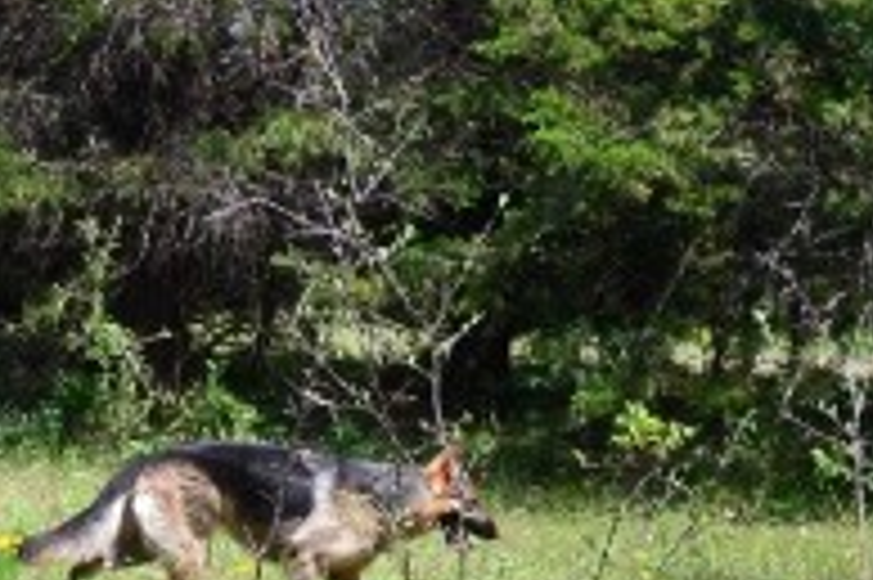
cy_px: 499
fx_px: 4749
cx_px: 279
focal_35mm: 196
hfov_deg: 10.5
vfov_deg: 7.0
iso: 400
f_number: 10
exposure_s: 1/250
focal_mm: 22
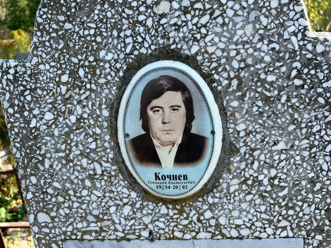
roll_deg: +1.0
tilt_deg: -12.1
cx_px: 166
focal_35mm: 26
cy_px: 124
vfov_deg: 53.1
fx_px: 249
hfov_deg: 67.3
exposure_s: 1/1326
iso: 50
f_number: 1.5
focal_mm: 5.7
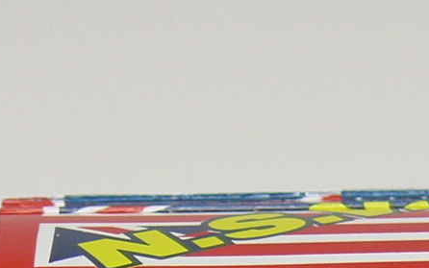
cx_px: 216
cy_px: 423
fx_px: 4222
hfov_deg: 5.8
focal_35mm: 361
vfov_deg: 3.6
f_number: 4
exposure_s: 1/30
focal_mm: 12.9
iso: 100
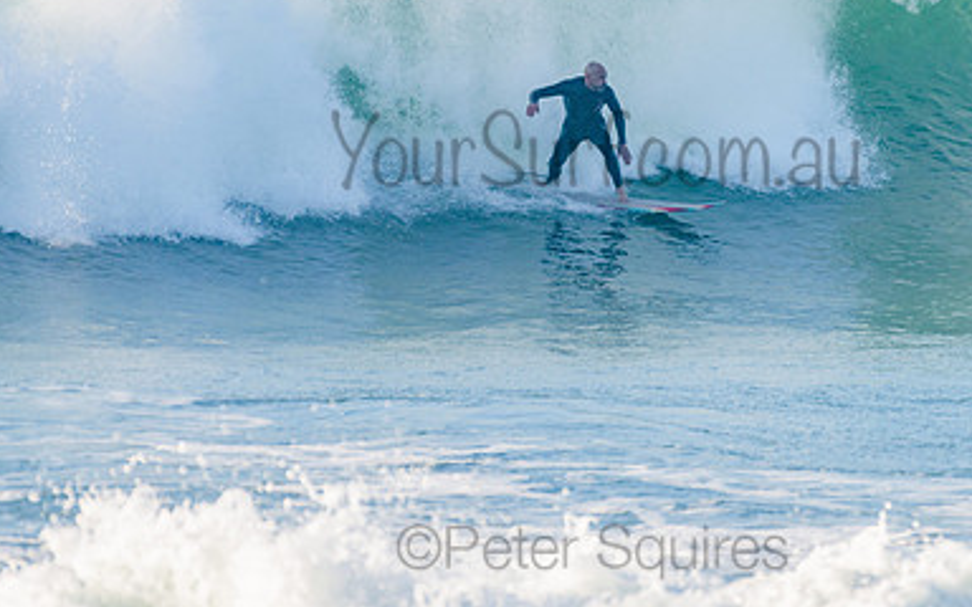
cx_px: 592
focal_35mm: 770
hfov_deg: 2.7
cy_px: 128
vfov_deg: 1.7
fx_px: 20397
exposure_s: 1/1600
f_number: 5.6
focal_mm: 500
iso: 320
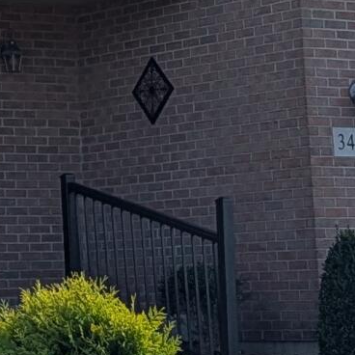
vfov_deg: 10.0
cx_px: -48
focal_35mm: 173
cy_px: -71
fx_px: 2007
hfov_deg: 10.0
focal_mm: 6.9
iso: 19
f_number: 1.68
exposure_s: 1/2924
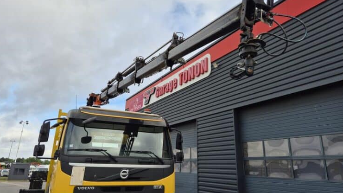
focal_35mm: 26
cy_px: 94
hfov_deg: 71.9
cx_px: 172
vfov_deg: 44.4
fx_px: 236
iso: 25
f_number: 1.8
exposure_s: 1/810
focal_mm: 5.4
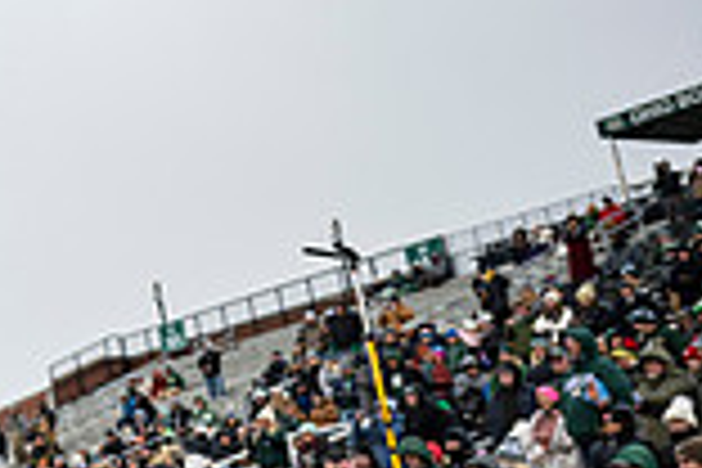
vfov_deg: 15.3
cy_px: 133
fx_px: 1735
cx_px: -576
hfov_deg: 18.0
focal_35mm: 89
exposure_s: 1/500
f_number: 2.8
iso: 100
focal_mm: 24
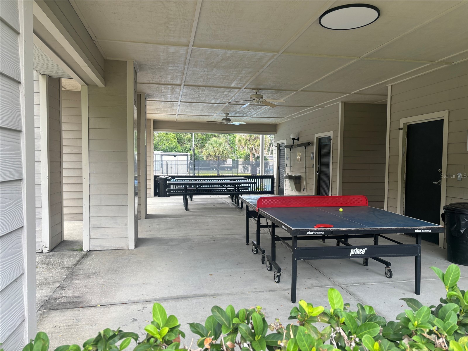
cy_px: 176
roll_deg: -0.6
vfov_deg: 53.1
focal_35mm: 26
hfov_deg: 67.3
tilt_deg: -2.4
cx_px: 234
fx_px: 352
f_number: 1.6
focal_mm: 5.96
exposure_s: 1/262
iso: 40
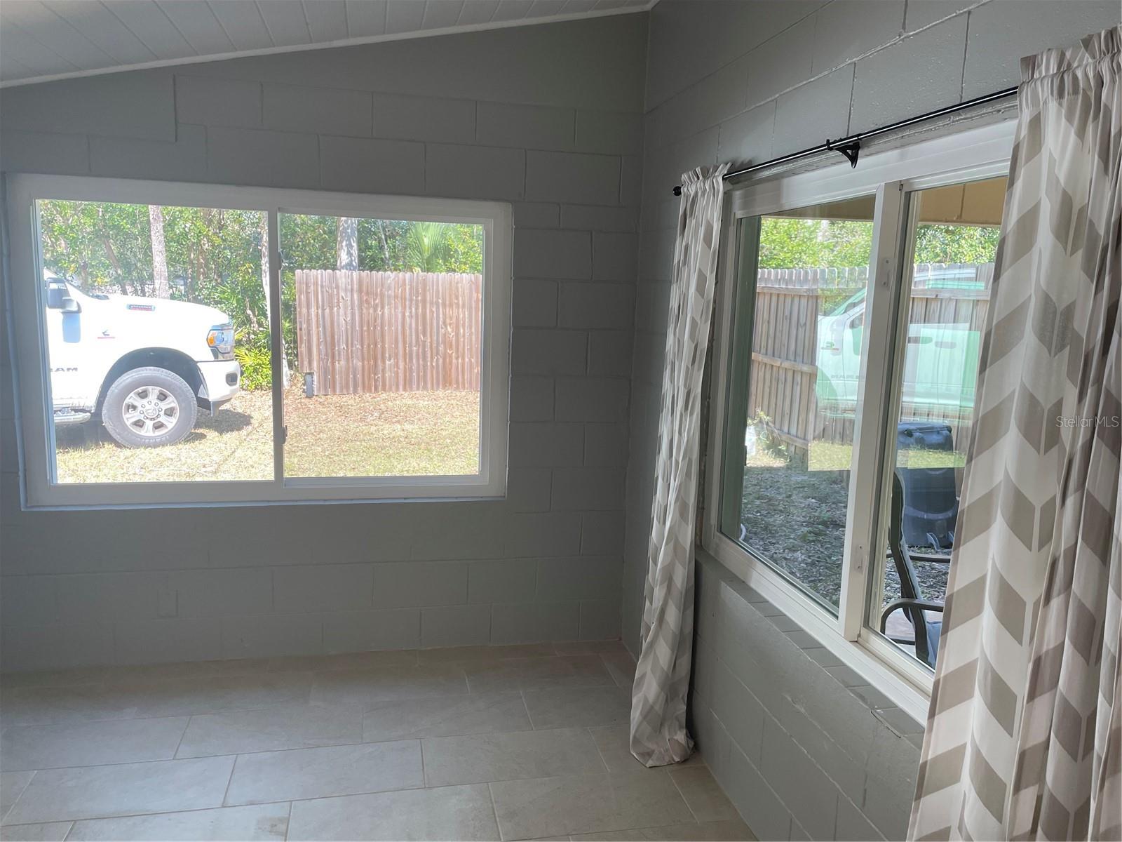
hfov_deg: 67.3
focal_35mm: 26
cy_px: 421
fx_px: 843
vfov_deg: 53.1
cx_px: 561
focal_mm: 4.2
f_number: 1.6
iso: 40
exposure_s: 1/121
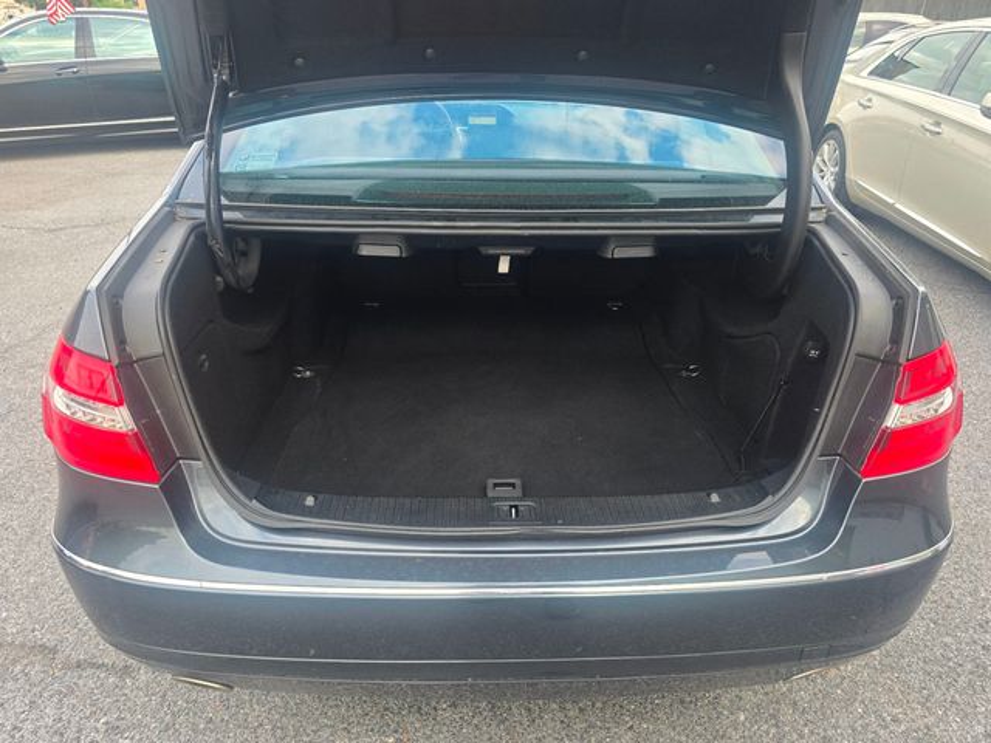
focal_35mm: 23
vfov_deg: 58.9
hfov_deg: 73.9
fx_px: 658
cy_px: 372
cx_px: 496
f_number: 1.7
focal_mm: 6.3
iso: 80
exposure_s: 1/180
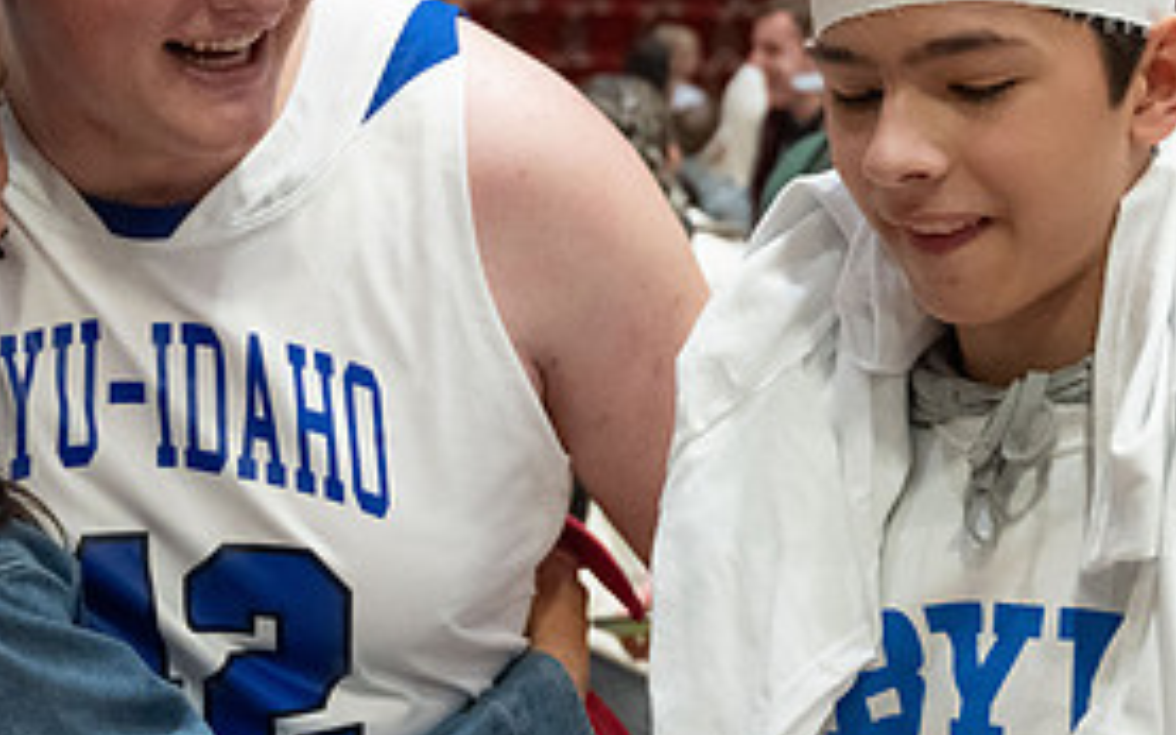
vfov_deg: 15.6
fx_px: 2660
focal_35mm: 83
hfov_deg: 24.9
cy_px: 84
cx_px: 453
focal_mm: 31
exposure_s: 1/250
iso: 4000
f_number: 4
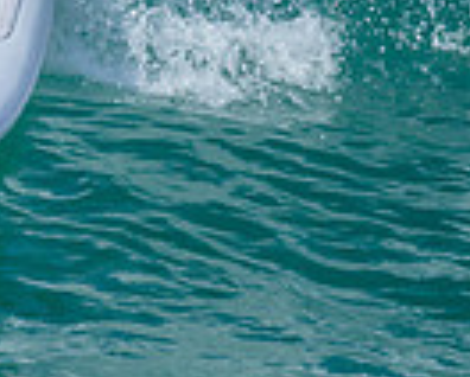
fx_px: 55249
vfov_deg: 0.4
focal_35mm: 3966
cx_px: -218
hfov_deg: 0.5
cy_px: -175
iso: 280
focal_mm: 800
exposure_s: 1/2000
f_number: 6.3
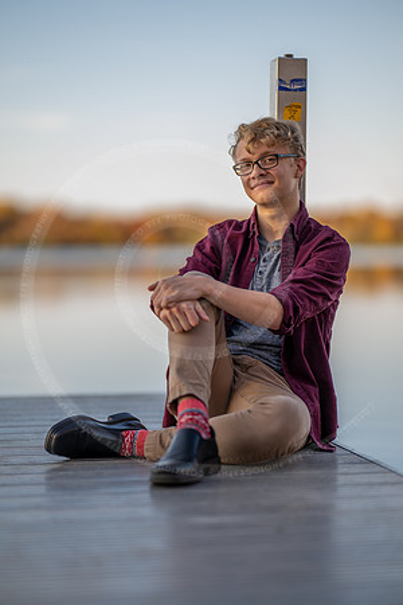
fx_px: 1427
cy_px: 302
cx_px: 202
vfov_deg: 23.9
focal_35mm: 85
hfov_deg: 16.1
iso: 125
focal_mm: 85
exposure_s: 1/2000
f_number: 1.2
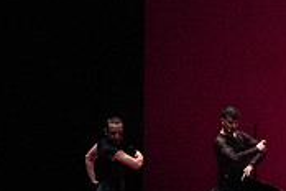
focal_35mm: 451
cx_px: 431
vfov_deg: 3.0
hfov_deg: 4.5
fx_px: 3583
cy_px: 72
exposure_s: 1/400
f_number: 10
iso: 25600
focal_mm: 135
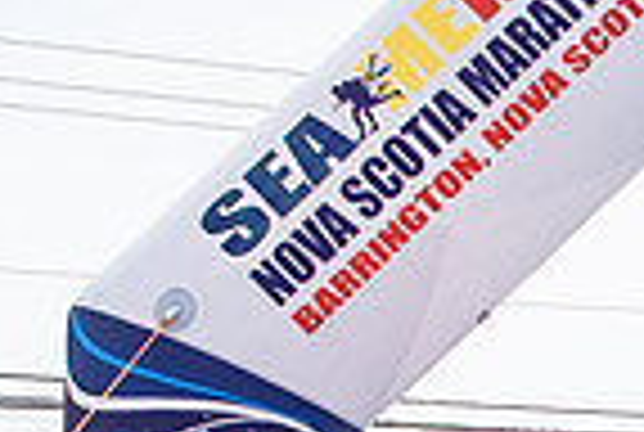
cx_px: 1355
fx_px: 4499
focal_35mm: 251
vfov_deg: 5.4
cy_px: 769
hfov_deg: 7.8
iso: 800
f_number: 4
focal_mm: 31
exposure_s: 1/4000
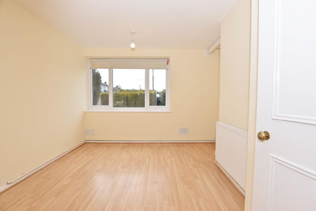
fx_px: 132
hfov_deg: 100.4
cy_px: 106
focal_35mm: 15
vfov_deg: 77.3
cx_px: 158
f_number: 5
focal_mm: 10
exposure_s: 1/200
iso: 110
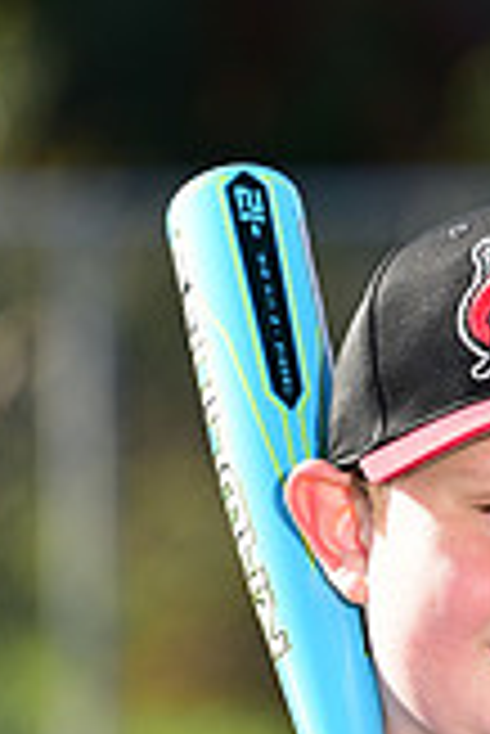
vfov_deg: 2.9
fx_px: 14484
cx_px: 515
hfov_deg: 1.9
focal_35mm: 711
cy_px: 977
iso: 80
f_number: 5
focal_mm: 200
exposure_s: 1/250
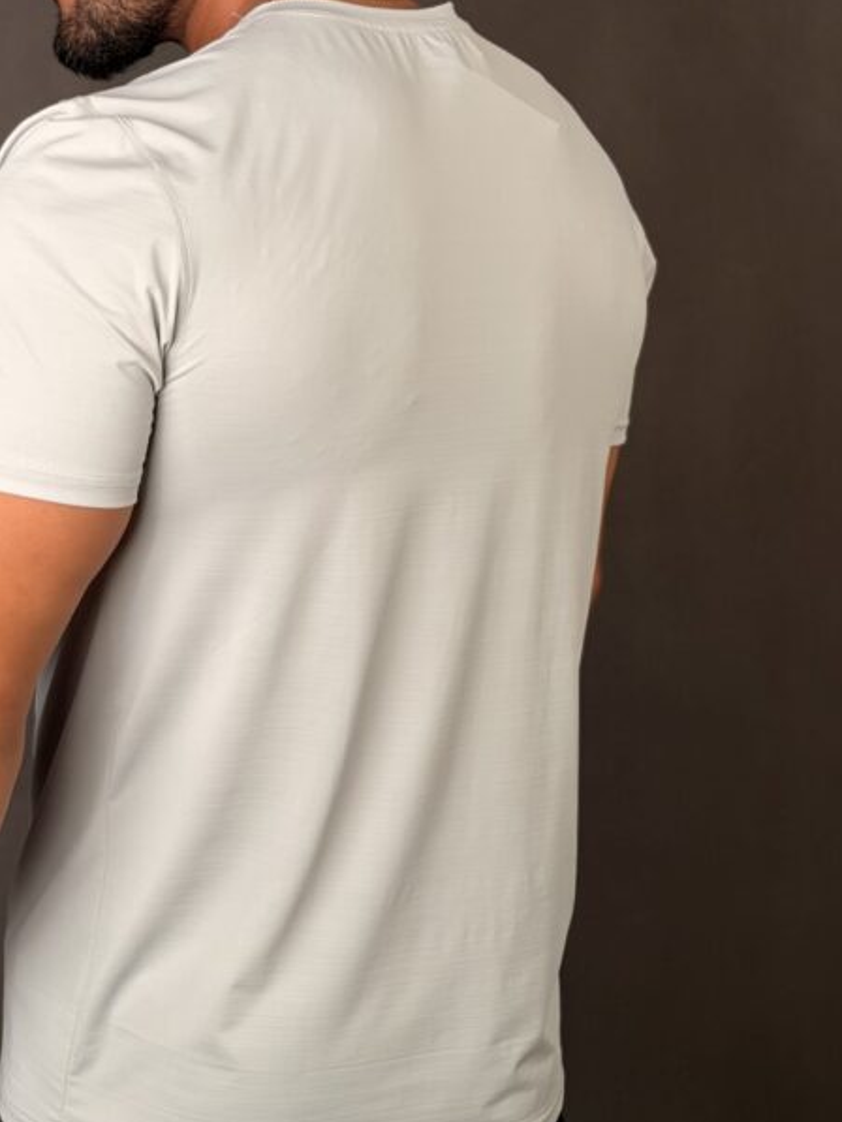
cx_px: 295
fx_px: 2432
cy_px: 448
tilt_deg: -9.9
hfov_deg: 19.6
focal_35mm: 75
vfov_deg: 25.9
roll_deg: -1.6
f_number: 1.78
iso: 50
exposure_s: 1/217
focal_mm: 6.76
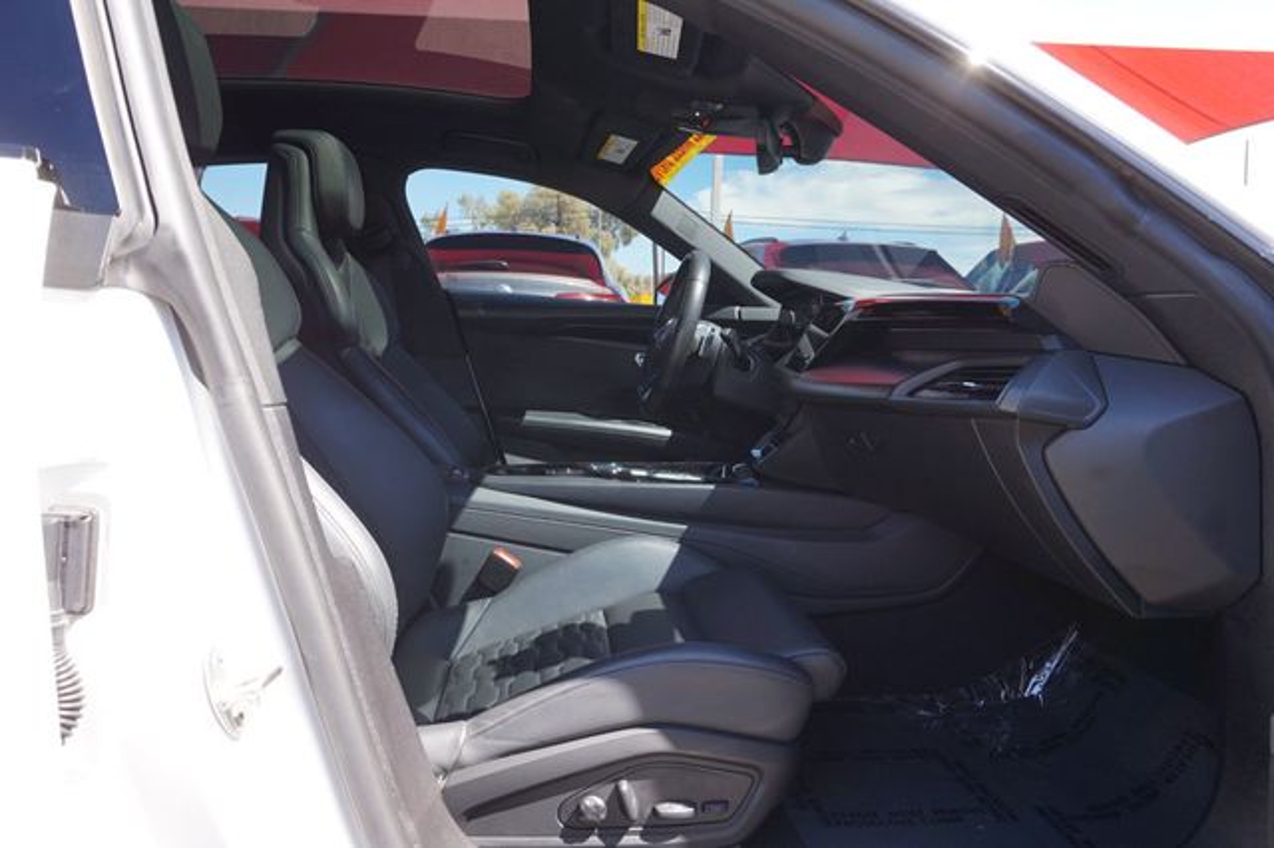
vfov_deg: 53.1
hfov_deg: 73.8
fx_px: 849
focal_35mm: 24
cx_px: 637
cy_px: 424
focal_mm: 16
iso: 100
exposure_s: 1/80
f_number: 5
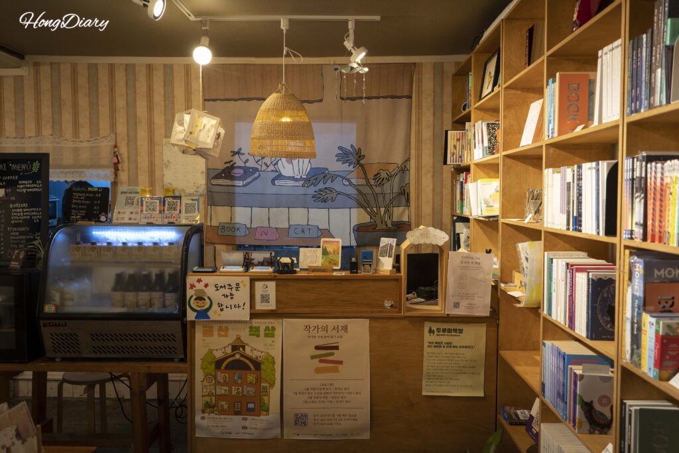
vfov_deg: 43.6
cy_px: 226
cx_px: 340
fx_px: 566
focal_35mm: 30
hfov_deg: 61.9
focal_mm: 30
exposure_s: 1/160
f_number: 4.5
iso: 2000
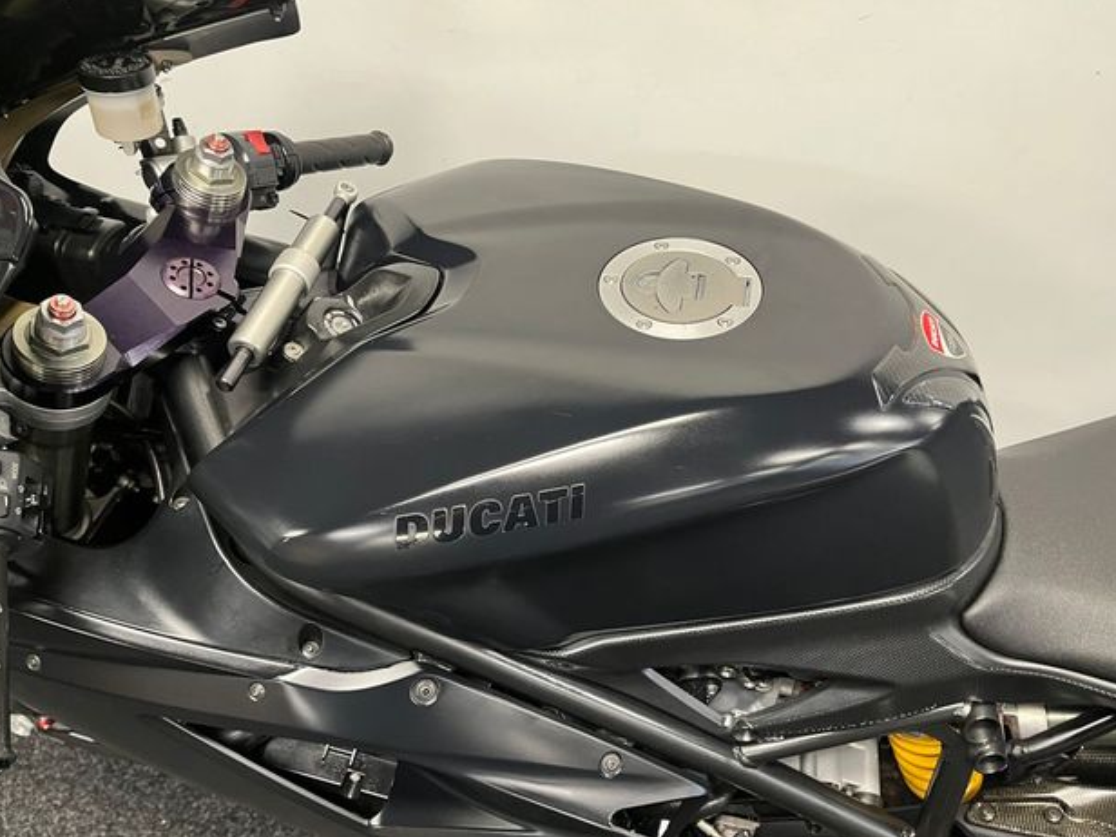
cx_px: 569
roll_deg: -1.6
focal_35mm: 27
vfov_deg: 51.3
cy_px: 431
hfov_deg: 65.3
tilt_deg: -44.2
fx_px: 870
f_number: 1.6
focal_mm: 5.1
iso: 250
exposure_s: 1/50
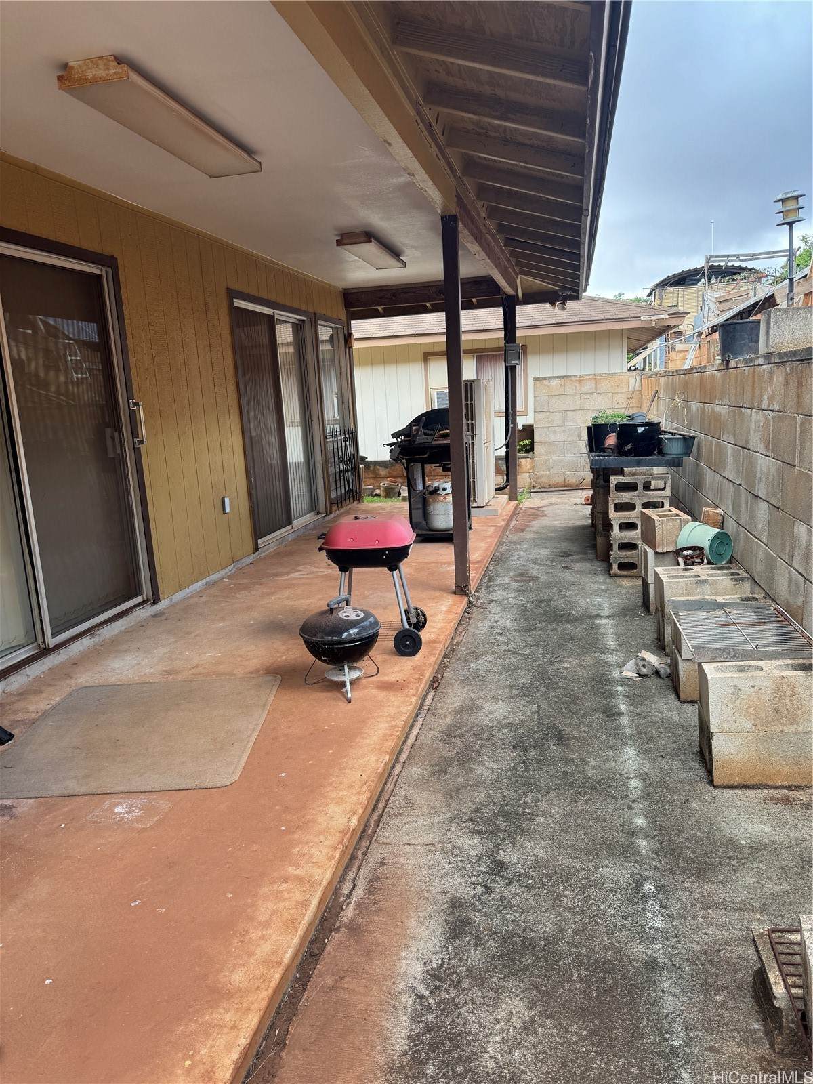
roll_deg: +4.9
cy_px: 542
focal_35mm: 24
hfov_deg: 56.8
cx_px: 406
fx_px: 752
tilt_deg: -9.4
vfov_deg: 71.6
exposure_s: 1/220
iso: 64
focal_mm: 6.76
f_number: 1.78
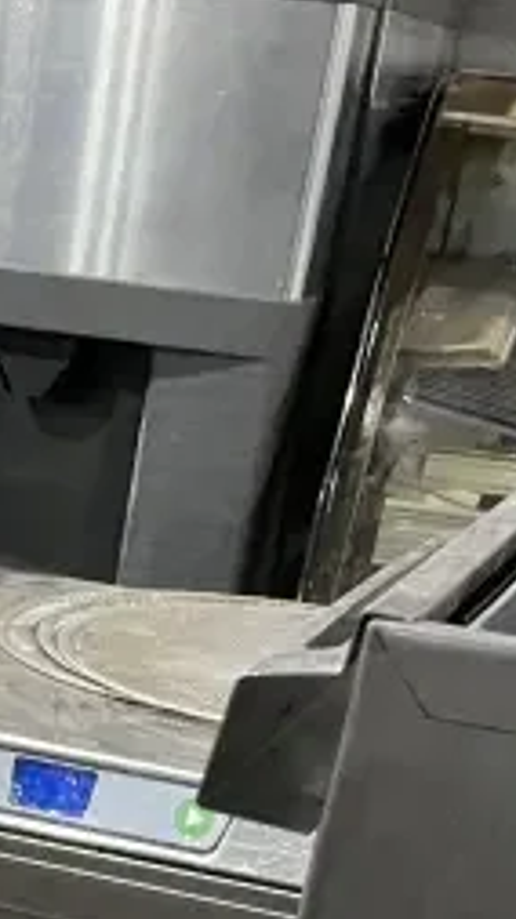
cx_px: -276
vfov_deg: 19.9
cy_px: 1415
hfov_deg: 12.6
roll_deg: -6.8
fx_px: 2217
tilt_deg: -30.9
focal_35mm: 91
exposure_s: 1/60
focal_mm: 4.2
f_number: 1.6
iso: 500
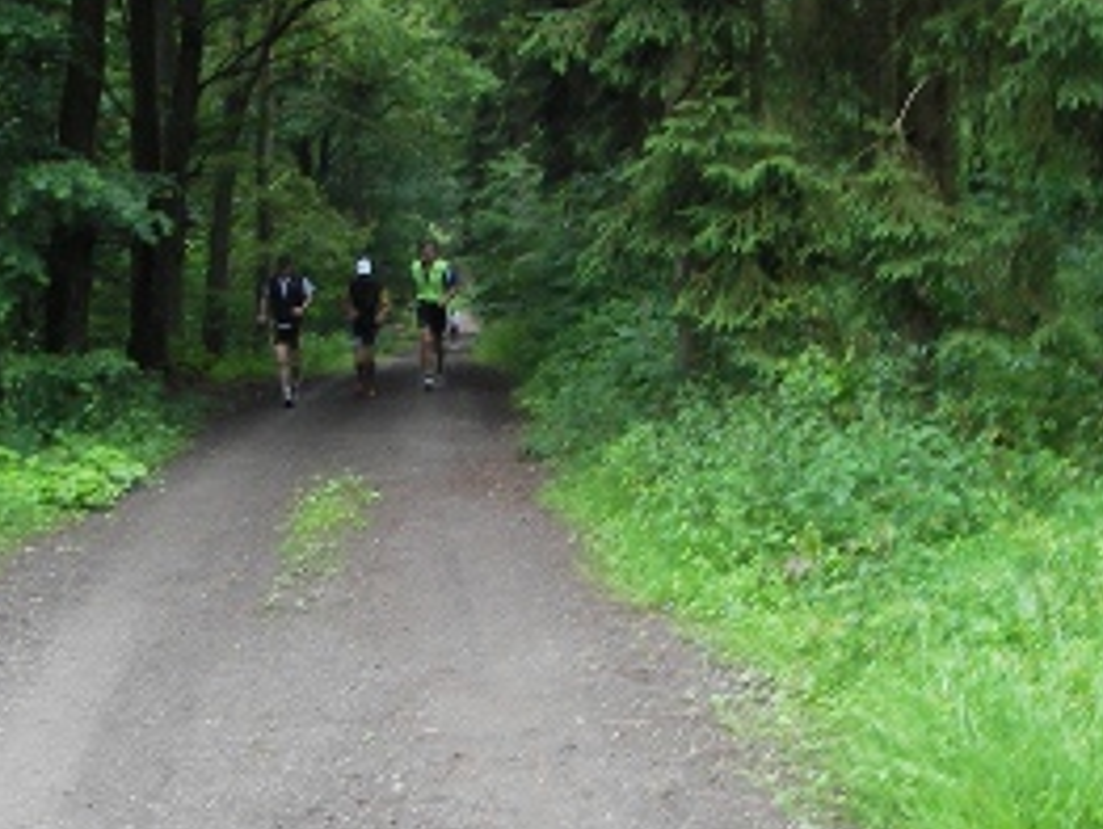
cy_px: 501
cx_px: 463
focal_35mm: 58
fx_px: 1850
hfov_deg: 33.1
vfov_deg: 25.2
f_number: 3.3
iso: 64
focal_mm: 6.3
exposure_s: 1/30
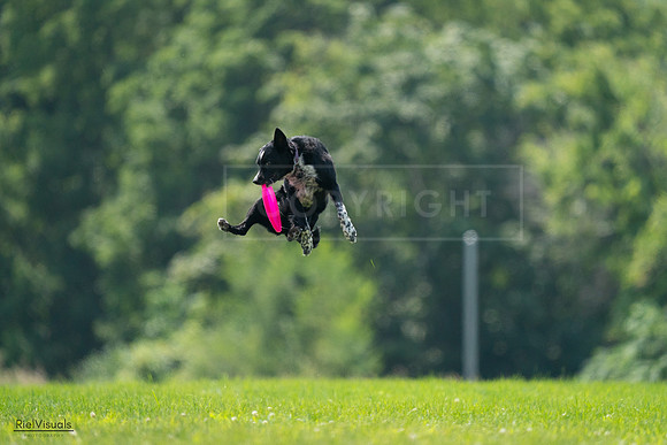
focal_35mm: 600
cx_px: 334
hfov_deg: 3.4
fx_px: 11119
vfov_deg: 2.3
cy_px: 222
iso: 2000
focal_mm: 600
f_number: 6.3
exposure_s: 1/4000
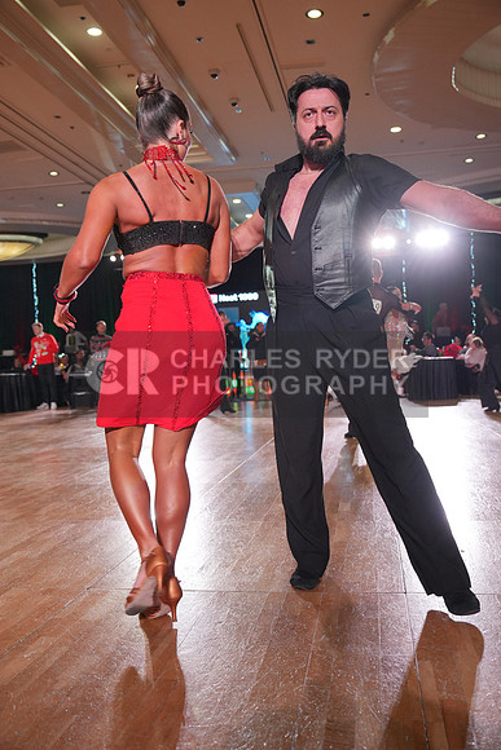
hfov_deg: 38.9
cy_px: 375
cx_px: 250
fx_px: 709
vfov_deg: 55.8
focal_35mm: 34
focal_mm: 34
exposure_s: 1/500
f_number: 4
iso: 2000
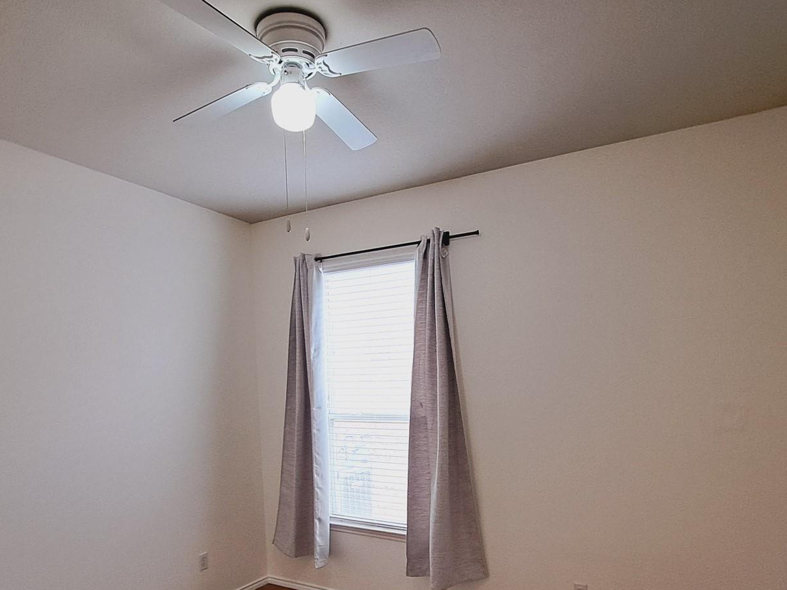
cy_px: 459
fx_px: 500
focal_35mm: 22
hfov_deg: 76.3
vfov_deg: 57.2
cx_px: 371
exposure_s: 1/40
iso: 100
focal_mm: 1.74
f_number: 2.2
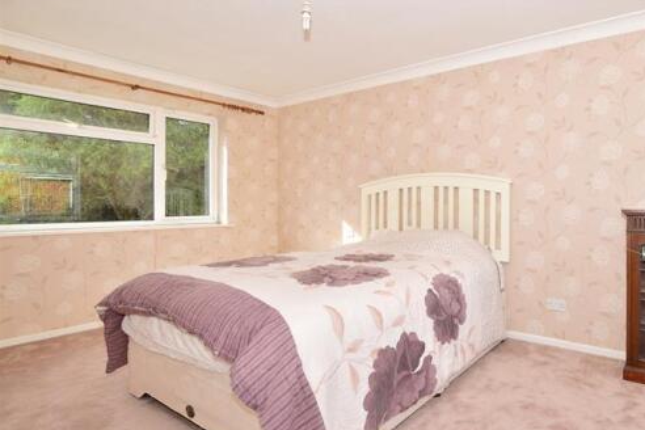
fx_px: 358
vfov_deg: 61.9
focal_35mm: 20
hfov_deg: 81.2
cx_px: 429
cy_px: 203
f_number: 7.1
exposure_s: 1/200
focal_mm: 10
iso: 200
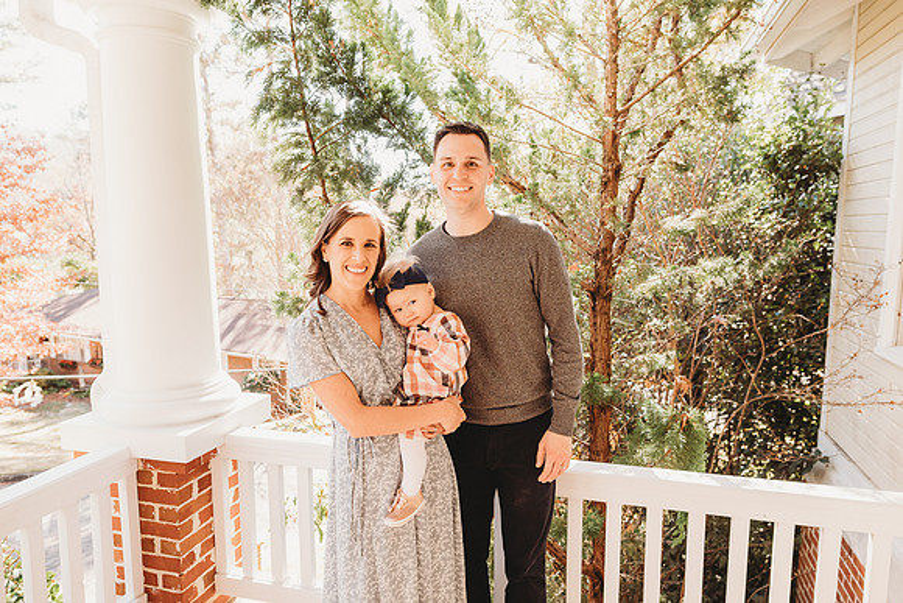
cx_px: 452
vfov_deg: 53.2
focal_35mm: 24
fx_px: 602
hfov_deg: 73.7
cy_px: 302
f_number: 4.5
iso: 400
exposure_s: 1/200
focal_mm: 24
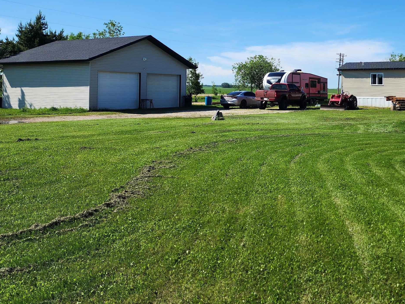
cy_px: 89
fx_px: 445
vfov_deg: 37.1
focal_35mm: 38
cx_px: 322
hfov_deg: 46.5
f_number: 1.8
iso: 12
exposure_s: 1/1293
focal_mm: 6.4
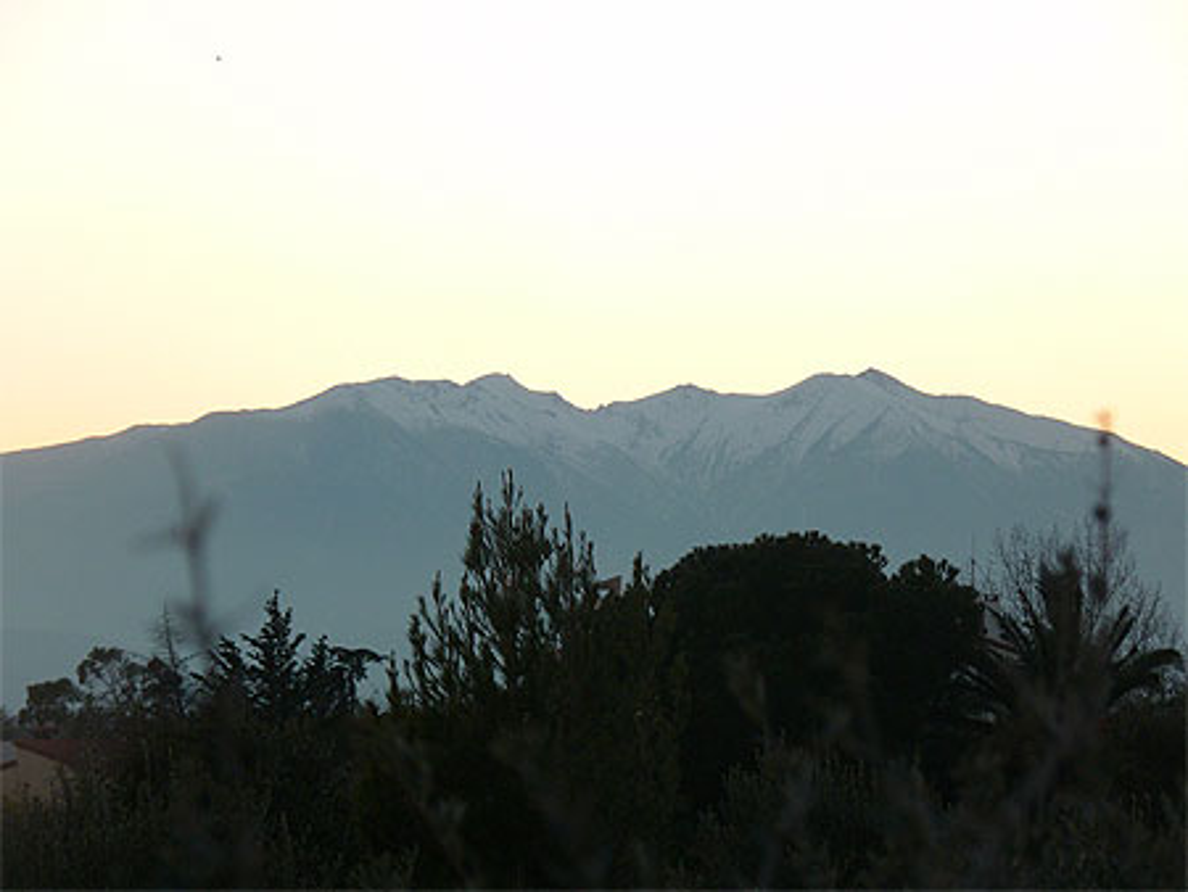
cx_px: 594
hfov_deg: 9.3
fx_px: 7314
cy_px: 446
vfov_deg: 7.0
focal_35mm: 213
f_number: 3.7
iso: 160
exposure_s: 1/160
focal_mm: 37.8
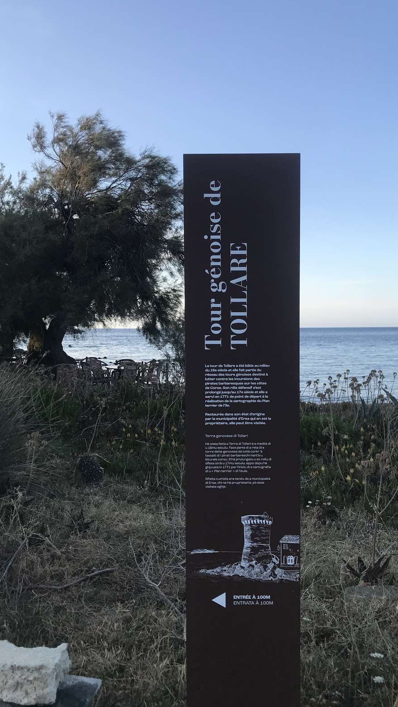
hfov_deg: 37.7
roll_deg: -0.5
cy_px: 354
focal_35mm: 31
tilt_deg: -1.2
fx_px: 581
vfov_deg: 62.6
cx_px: 236
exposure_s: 1/748
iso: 20
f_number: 1.8
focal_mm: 3.99
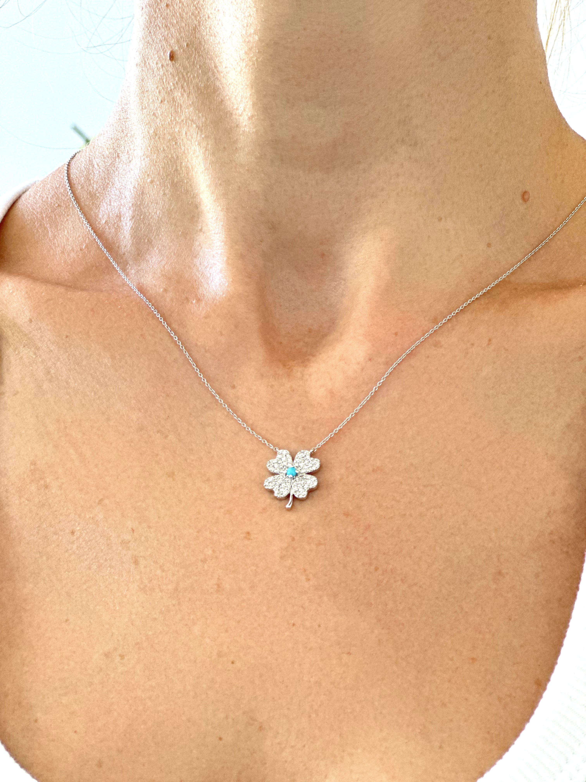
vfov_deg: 25.3
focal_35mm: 77
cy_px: 391
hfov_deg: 19.1
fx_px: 1738
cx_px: 293
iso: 250
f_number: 2.8
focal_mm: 9
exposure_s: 1/74
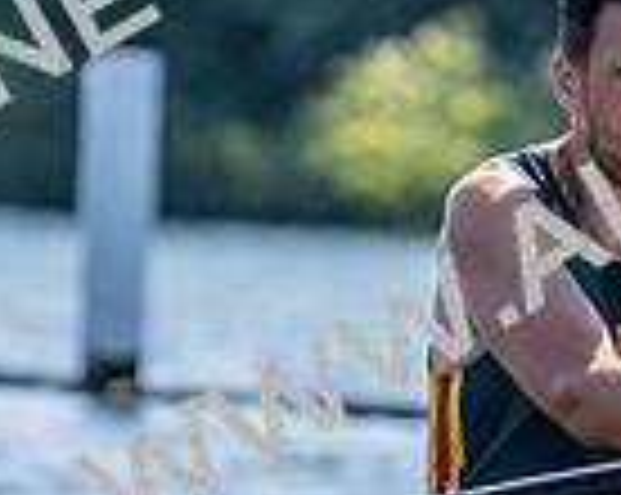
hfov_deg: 1.5
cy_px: 542
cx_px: 630
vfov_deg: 1.2
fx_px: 23327
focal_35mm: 1271
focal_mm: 321
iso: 250
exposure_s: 1/1600
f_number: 6.3
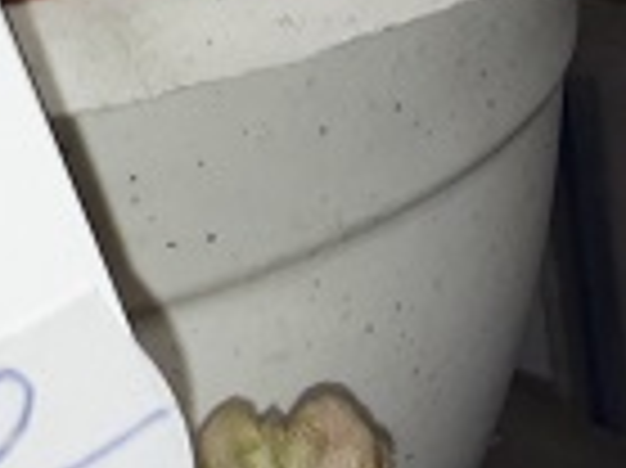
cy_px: 252
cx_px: 1531
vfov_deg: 9.7
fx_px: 2746
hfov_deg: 10.9
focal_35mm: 152
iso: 40
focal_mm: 3.6
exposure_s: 1/176
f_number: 1.9
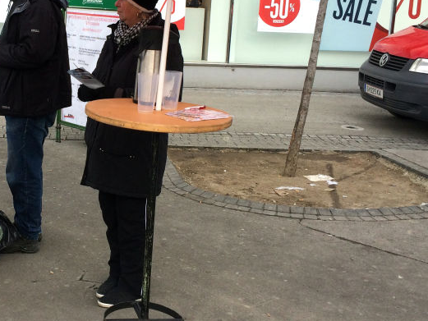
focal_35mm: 57
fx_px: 705
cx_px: 80
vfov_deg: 25.3
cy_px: 76
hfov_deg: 32.7
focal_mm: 4.15
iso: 32
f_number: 2.2
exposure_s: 1/570
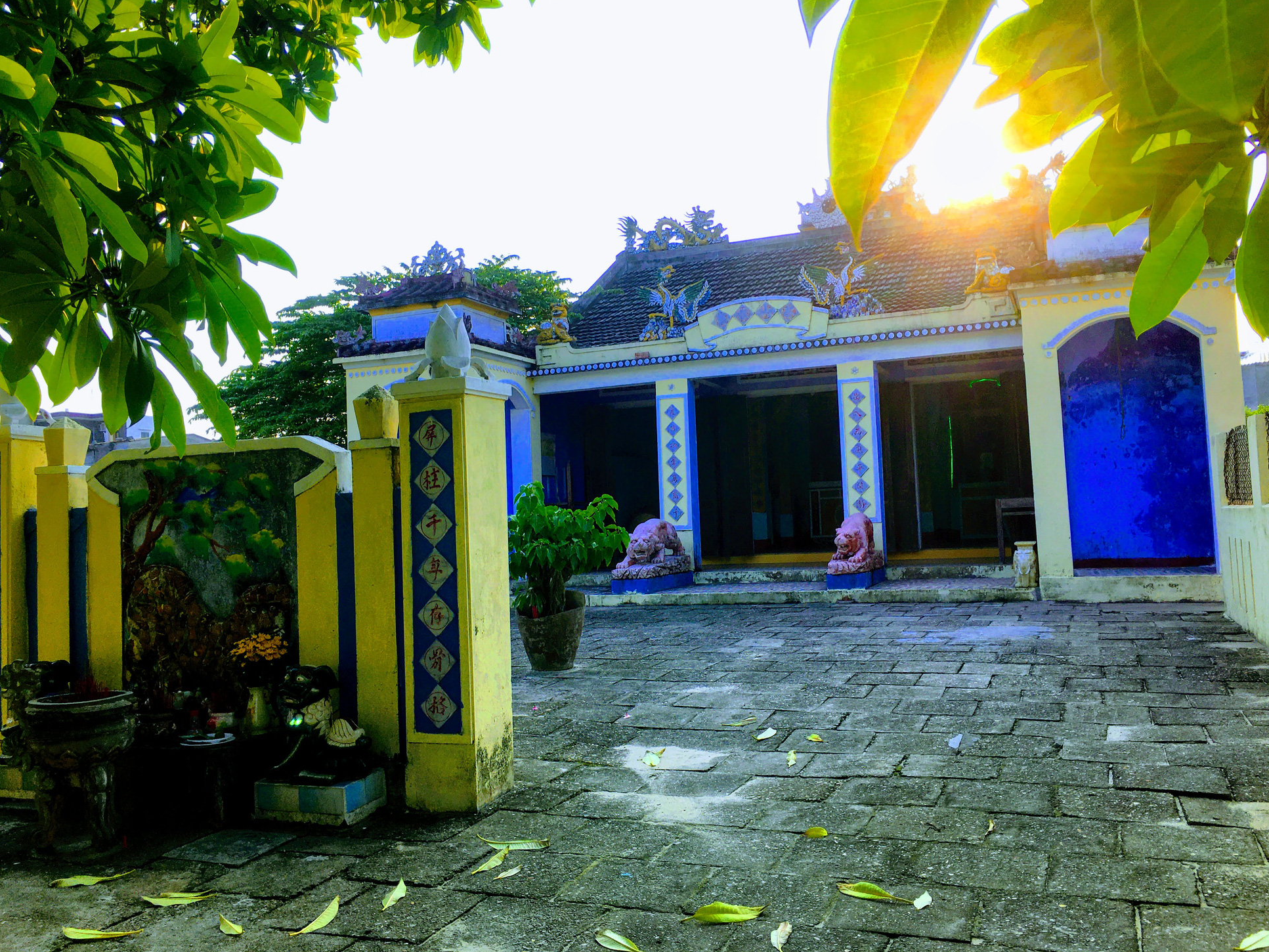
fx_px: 1100
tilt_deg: +4.8
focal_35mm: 30
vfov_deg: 46.8
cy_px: 470
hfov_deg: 60.0
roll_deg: +1.8
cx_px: 632
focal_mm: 4.15
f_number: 2.2
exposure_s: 1/519
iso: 25
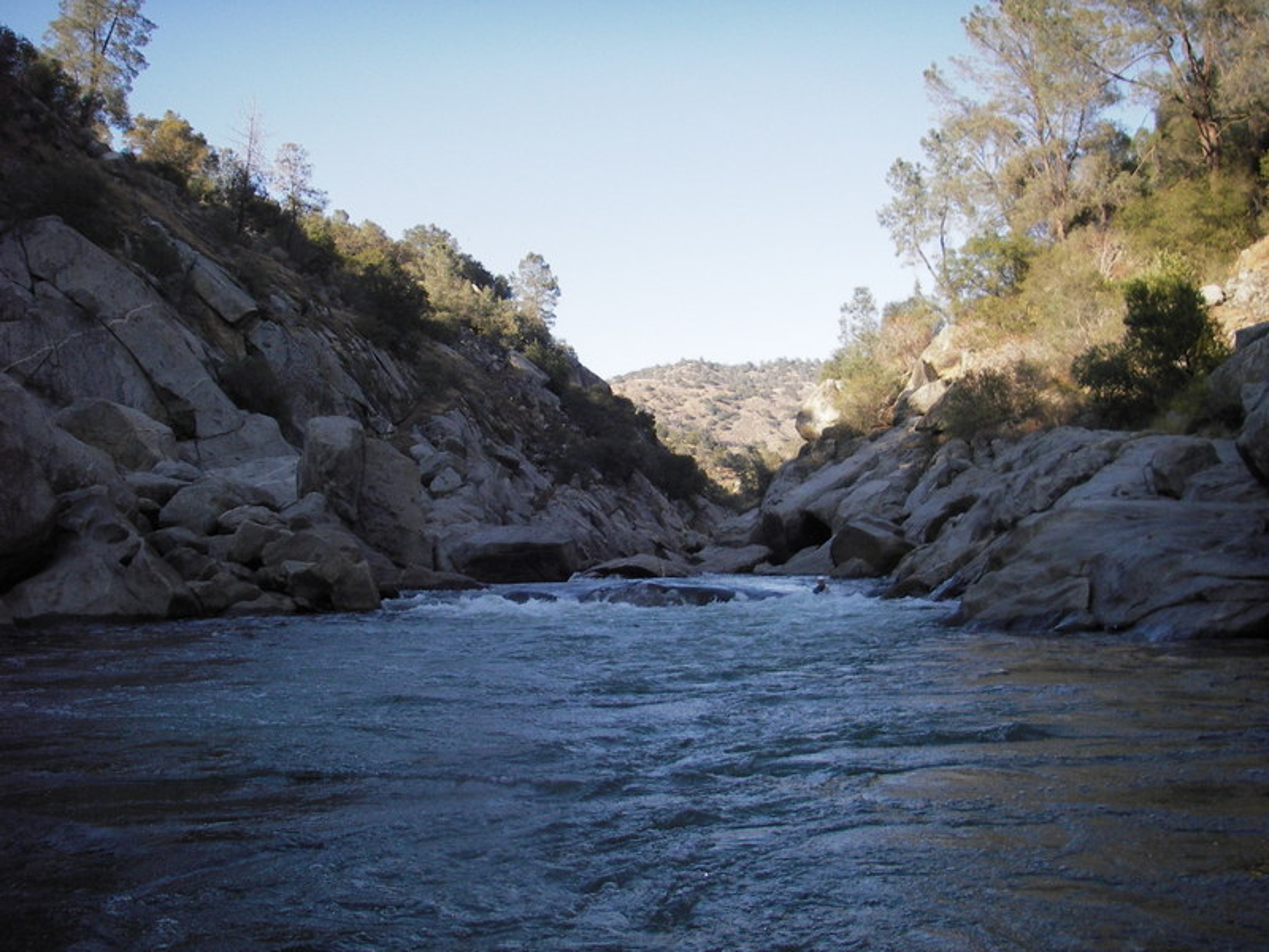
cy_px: 476
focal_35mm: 38
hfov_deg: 49.0
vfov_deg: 37.7
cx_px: 634
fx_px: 1393
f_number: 3.3
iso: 64
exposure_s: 1/320
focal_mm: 6.3
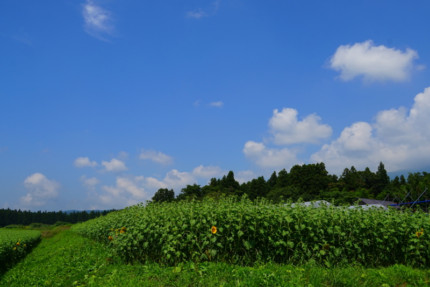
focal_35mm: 33
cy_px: 144
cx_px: 215
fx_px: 394
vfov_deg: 40.0
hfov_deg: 57.2
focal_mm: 22
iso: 100
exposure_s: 1/250
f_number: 11
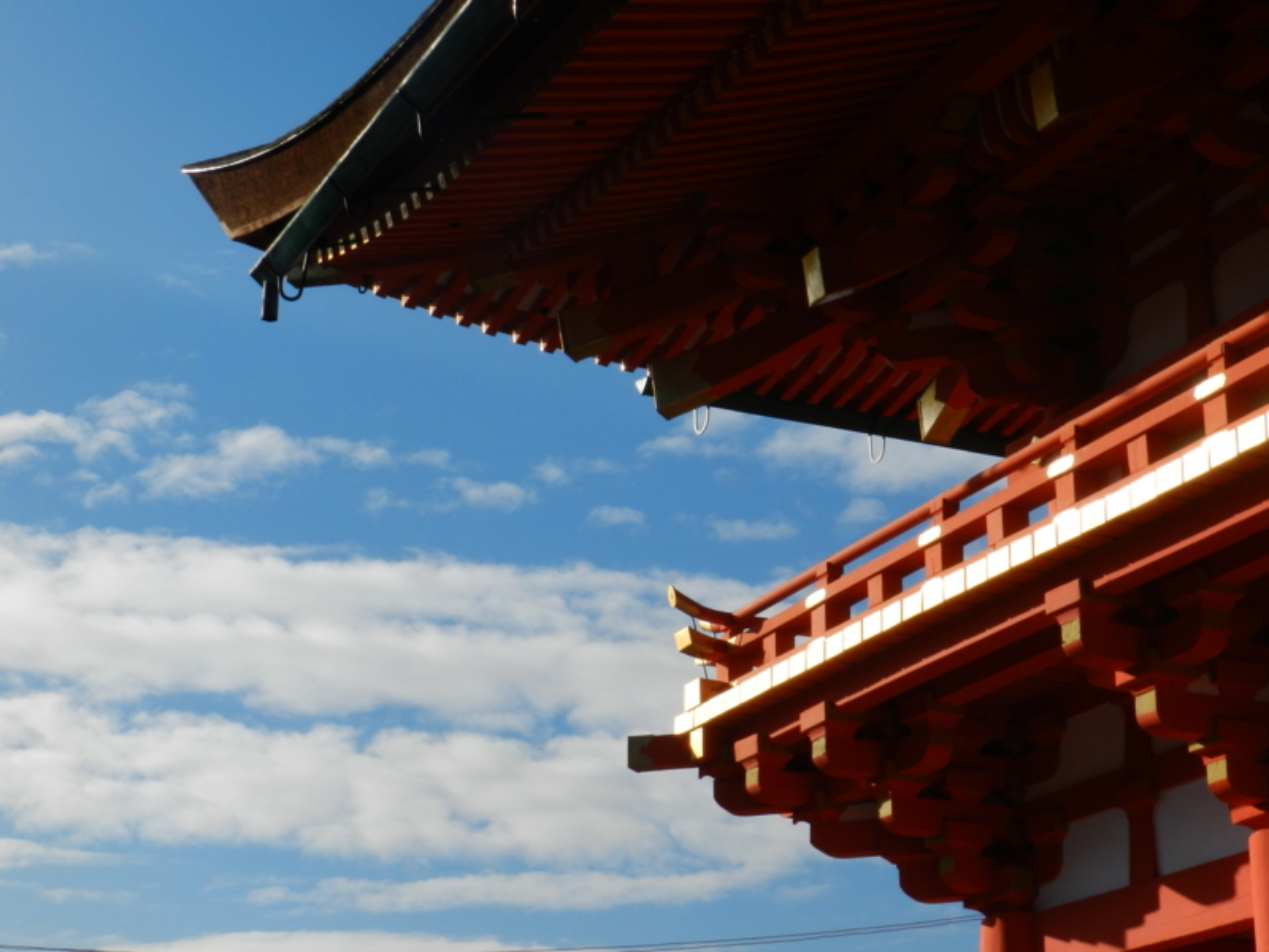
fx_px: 2786
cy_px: 476
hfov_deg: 25.7
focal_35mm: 76
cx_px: 634
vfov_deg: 19.4
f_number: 7.1
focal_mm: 13.5
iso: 160
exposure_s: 1/800
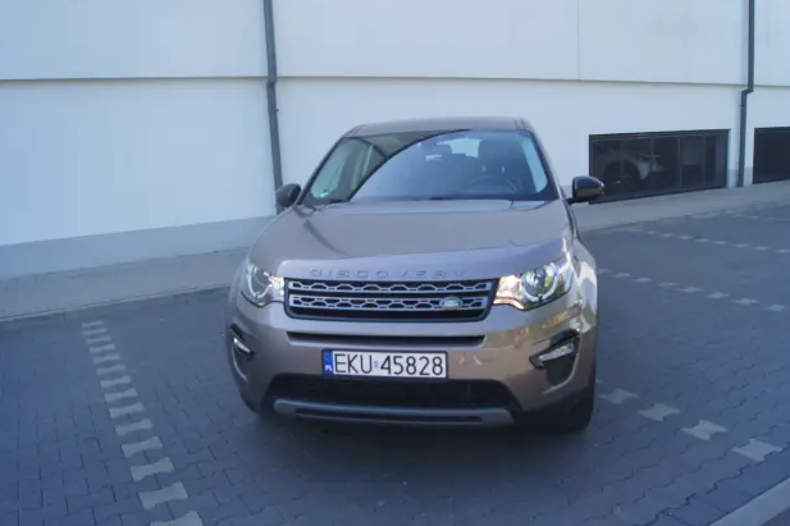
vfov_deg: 46.4
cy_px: 257
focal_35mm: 28
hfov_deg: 65.5
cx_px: 396
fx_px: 614
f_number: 6.3
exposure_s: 1/80
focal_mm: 18
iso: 100
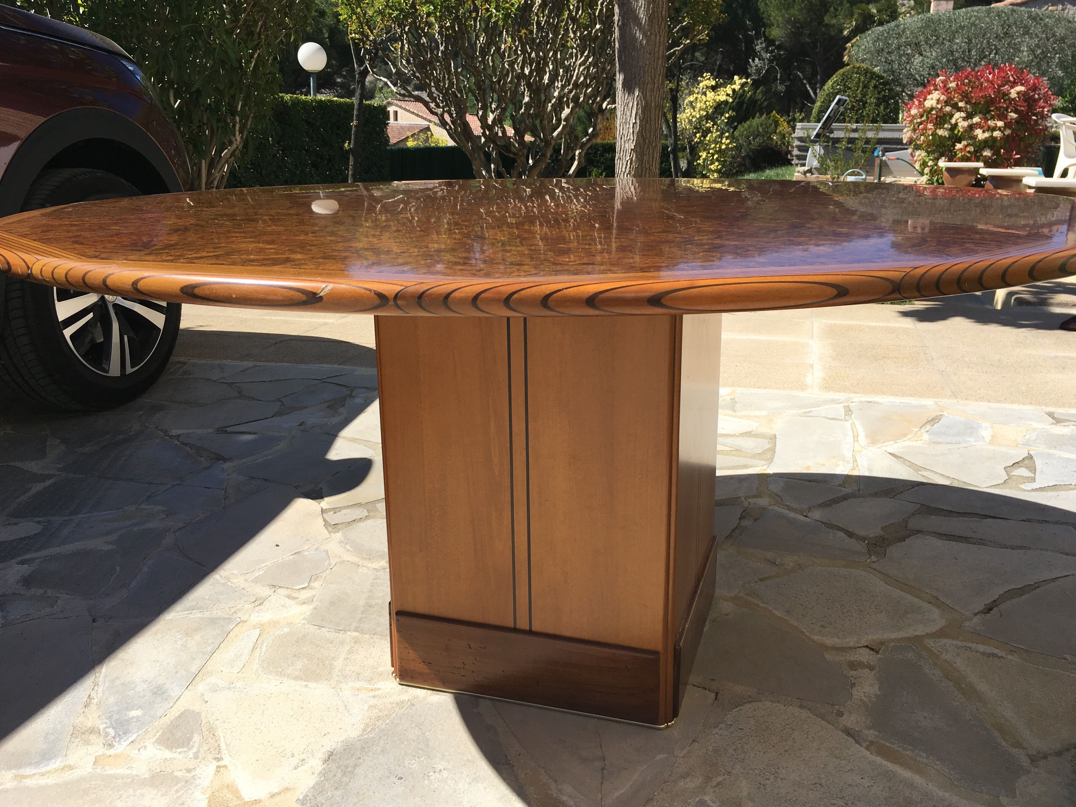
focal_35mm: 30
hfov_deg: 60.0
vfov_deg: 46.8
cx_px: 545
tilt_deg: -14.9
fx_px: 932
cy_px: 391
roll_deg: -0.4
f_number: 2.2
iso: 25
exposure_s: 1/1876
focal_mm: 4.15
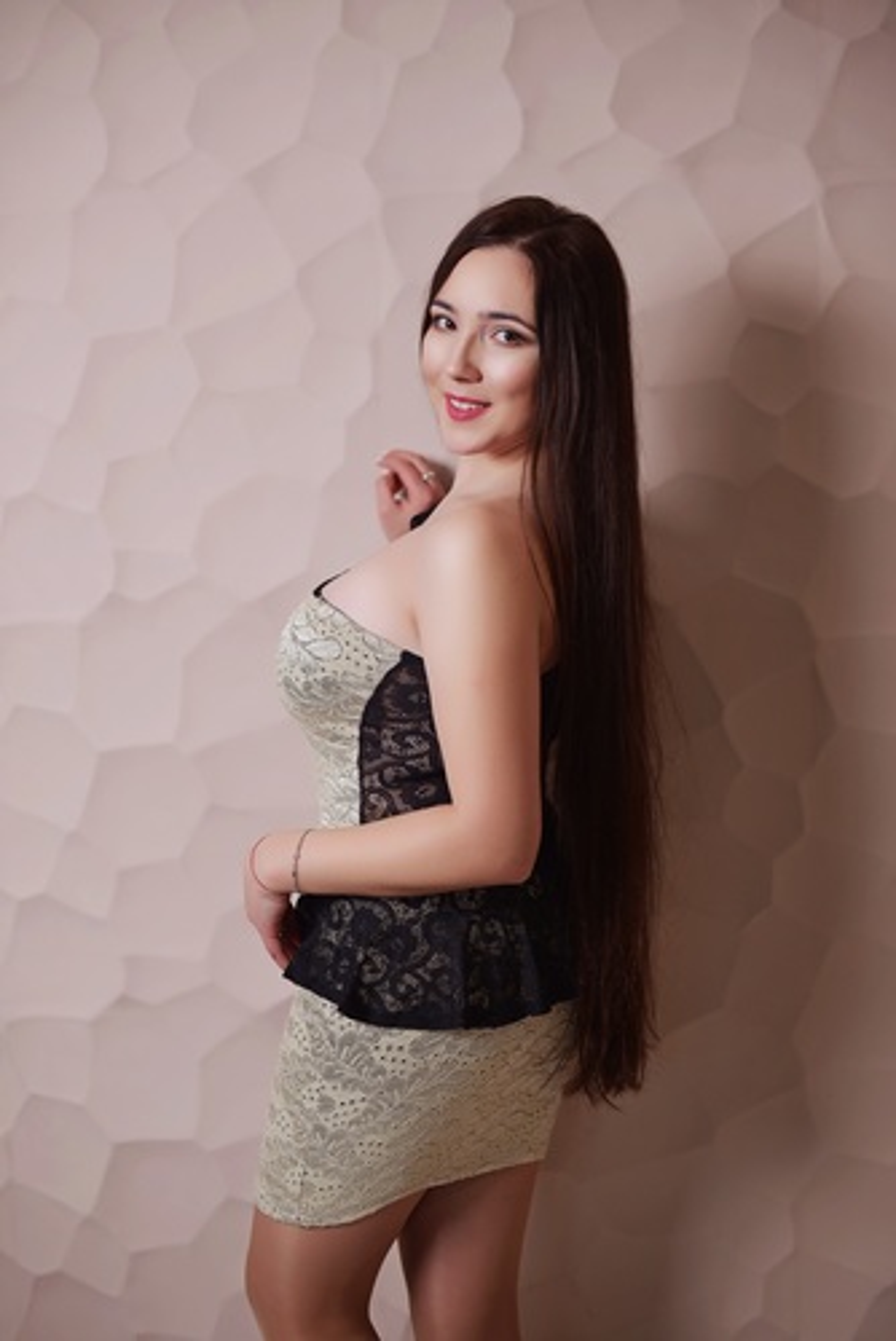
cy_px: 670
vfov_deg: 39.6
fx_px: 1864
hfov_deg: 27.0
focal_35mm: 50
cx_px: 448
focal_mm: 50
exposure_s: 1/125
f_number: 2.5
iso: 100
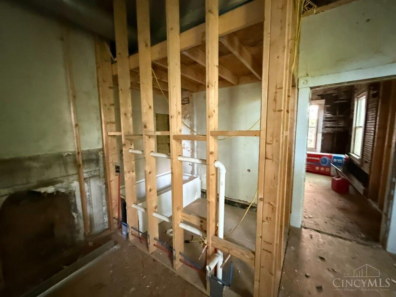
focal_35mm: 14
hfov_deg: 102.1
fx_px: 160
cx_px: 198
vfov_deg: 85.7
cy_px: 148
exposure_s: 1/45
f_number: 2.2
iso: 1250
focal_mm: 2.22
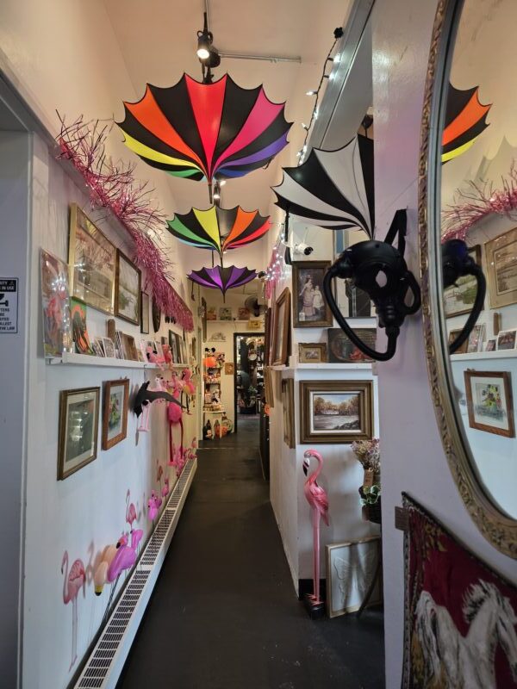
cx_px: 258
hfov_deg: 58.9
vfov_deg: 73.9
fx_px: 458
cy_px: 344
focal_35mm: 23
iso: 500
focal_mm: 6.3
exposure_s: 1/120
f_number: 1.7
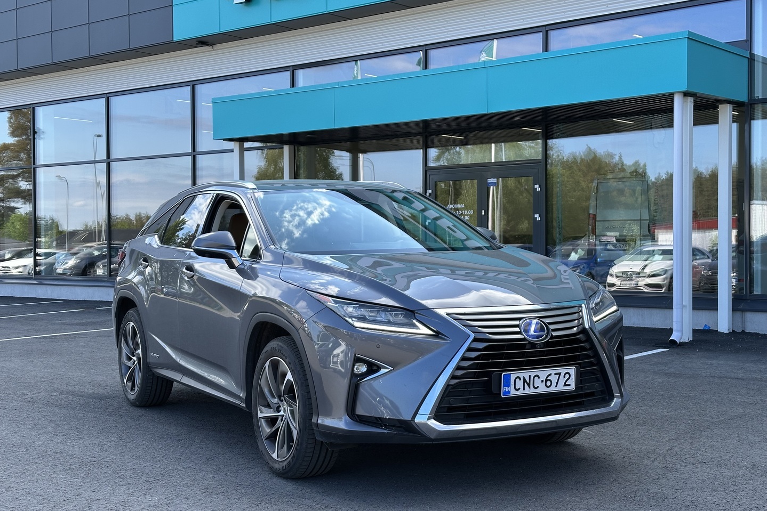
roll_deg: +0.2
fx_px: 1065
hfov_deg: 39.6
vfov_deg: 27.0
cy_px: 262
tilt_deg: -0.7
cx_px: 384
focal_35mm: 50
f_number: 1.78
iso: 64
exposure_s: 1/623
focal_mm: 6.86
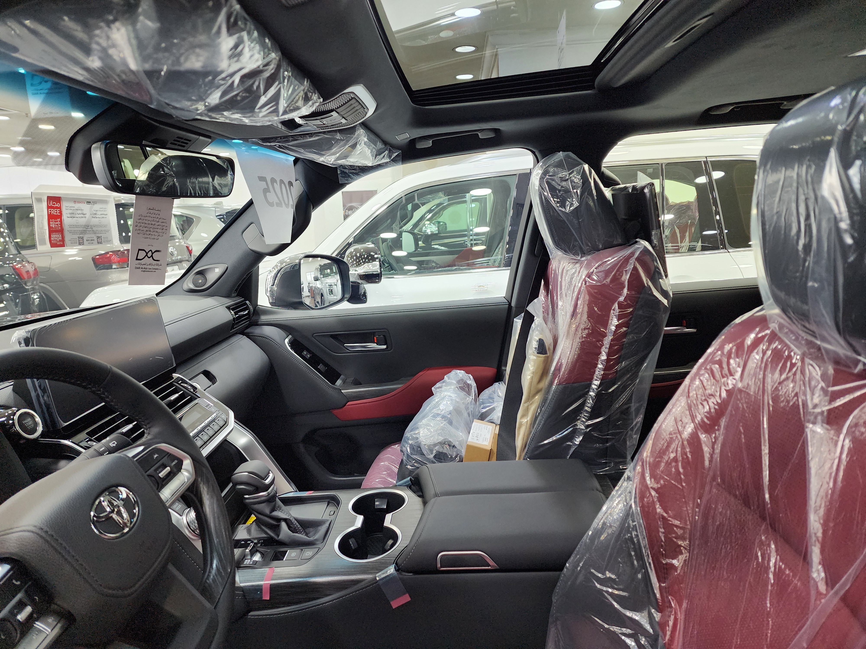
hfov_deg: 73.9
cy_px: 324
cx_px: 433
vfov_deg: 58.9
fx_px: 575
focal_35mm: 23
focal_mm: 6.4
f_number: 1.8
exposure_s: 1/120
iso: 500
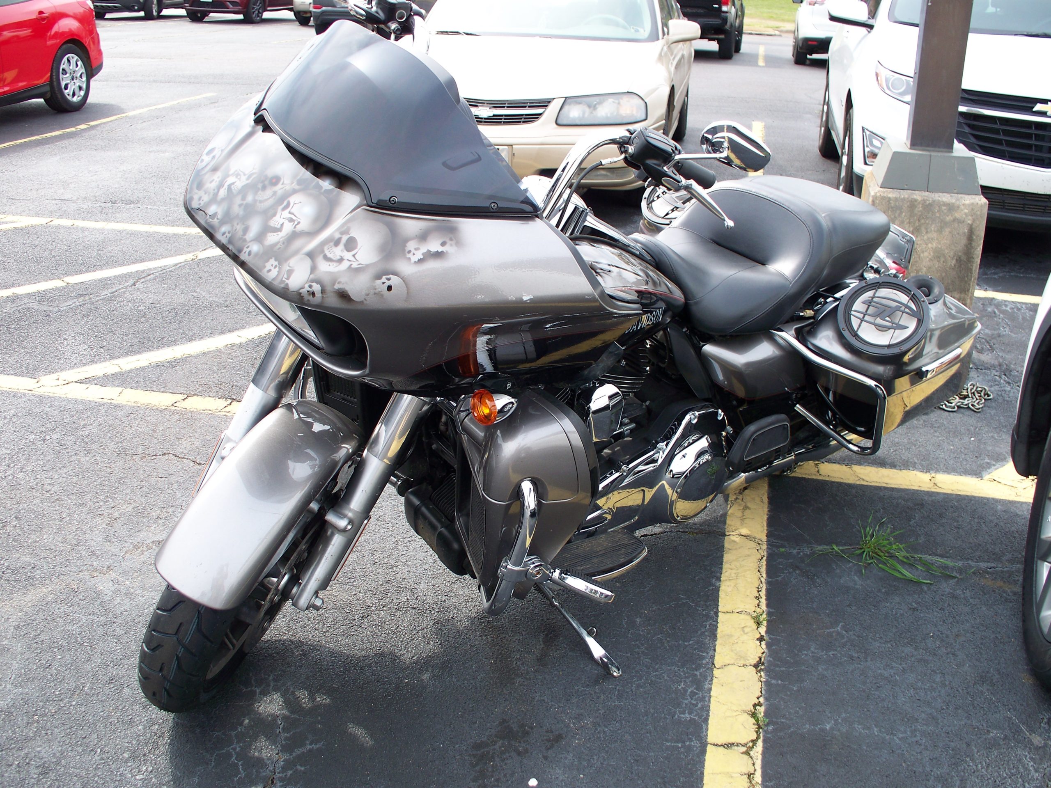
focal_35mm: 36
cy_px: 394
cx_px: 526
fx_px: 1093
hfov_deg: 51.4
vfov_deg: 39.7
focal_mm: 7.54
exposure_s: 1/200
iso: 64
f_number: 2.8
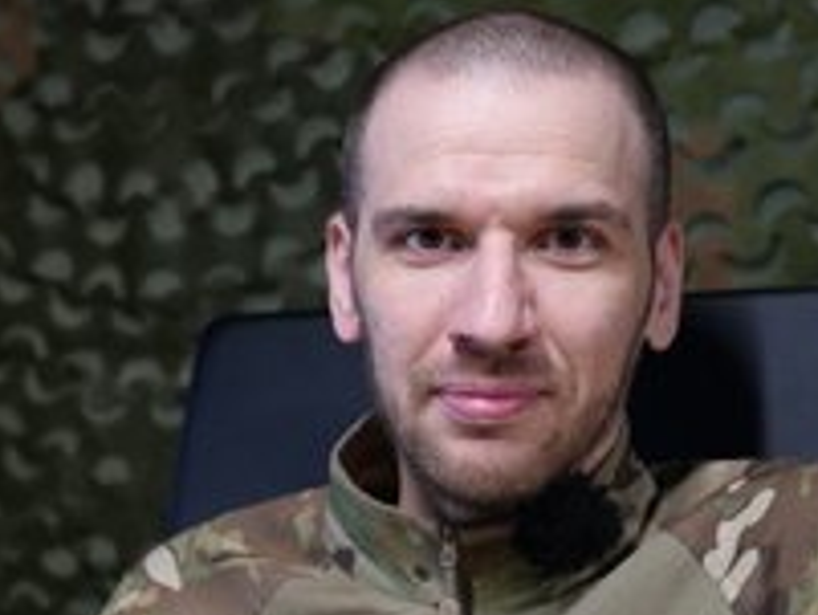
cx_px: 309
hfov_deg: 21.7
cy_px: 442
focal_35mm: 90
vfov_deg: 16.4
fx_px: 2128
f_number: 4
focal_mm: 47
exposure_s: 1/160
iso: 3200
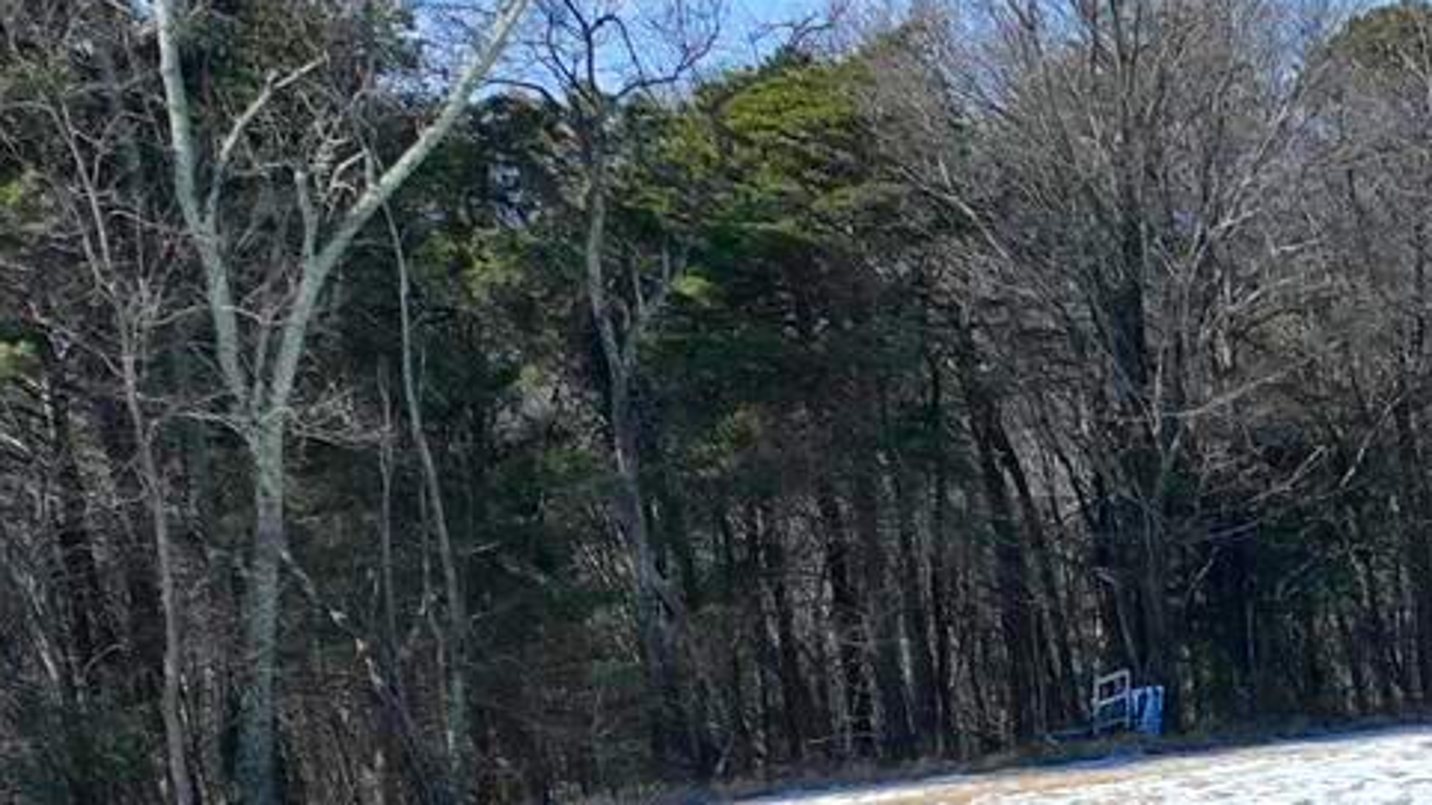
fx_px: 4214
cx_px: 2398
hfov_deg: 16.7
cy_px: 1634
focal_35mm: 111
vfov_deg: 10.1
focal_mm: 12.29
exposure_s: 1/2000
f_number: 2.8
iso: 150
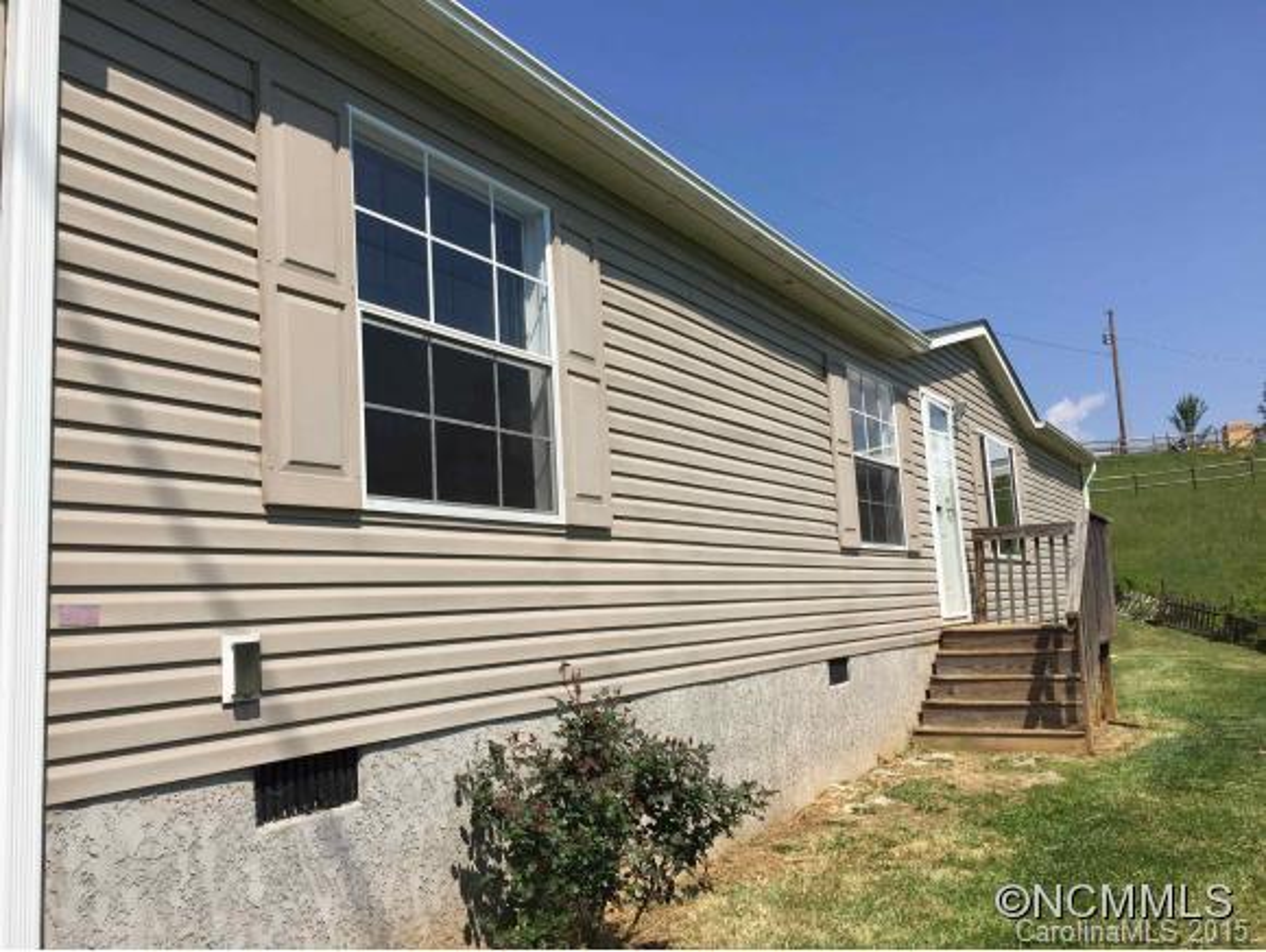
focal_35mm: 29
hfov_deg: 61.6
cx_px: 633
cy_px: 476
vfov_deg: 48.3
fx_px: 1061
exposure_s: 1/2326
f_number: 2.2
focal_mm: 4.15
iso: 32
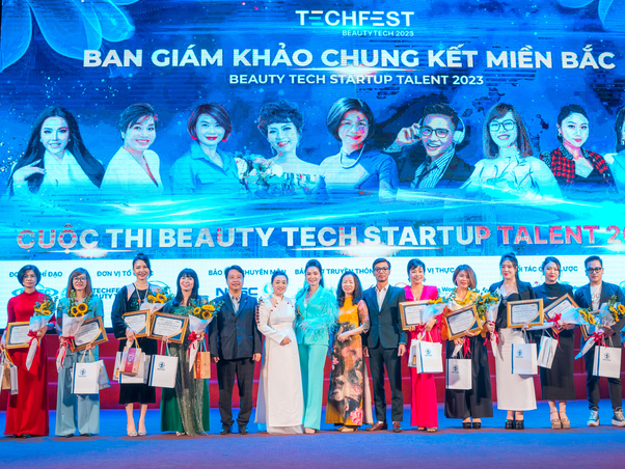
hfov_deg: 46.8
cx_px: 323
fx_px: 722
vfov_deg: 36.0
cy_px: 240
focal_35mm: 40
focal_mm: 36
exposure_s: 1/160
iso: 800
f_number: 4
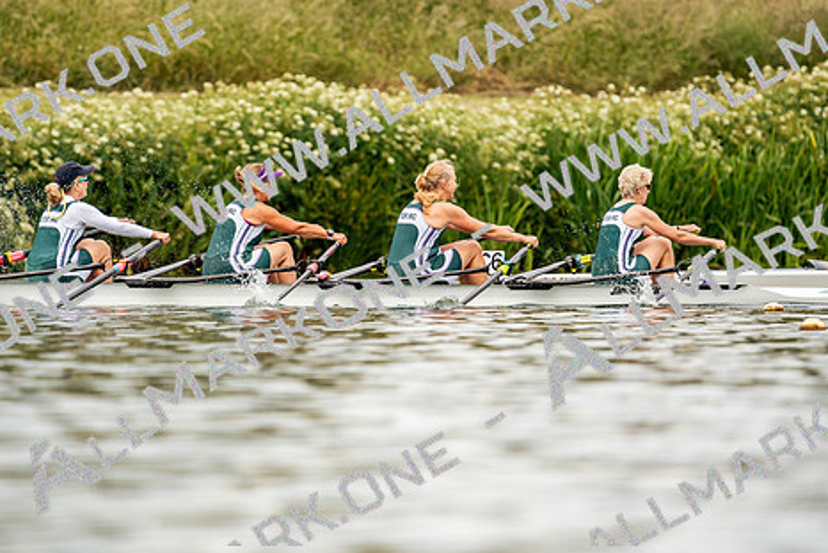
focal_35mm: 747
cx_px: 391
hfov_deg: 2.8
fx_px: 17185
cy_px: 241
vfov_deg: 1.8
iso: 320
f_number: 6.3
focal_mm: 600
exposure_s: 1/2000
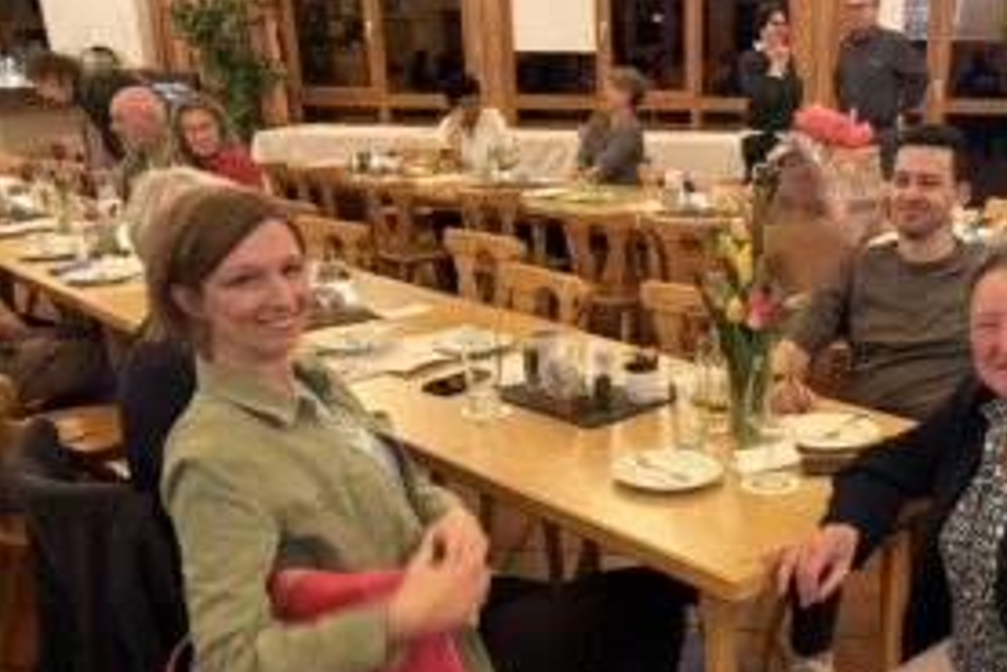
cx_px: 723
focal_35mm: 39
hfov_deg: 48.1
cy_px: 479
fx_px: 1091
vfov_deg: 33.7
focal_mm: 5.96
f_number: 1.6
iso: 640
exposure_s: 1/25
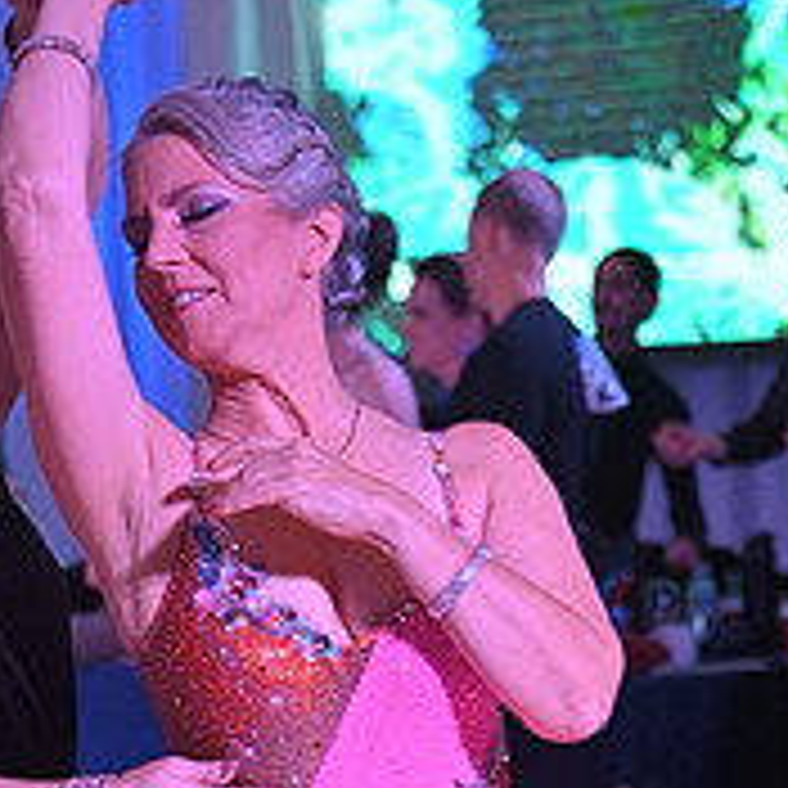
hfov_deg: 6.5
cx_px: 61
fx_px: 6876
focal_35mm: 267
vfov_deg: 6.5
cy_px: 1085
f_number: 5
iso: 2800
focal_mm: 95
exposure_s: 1/320
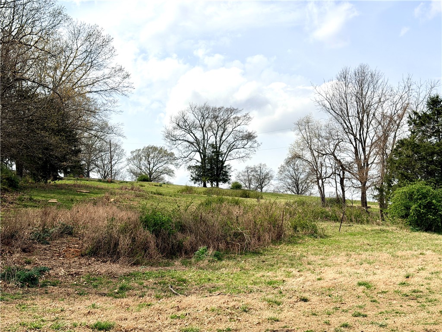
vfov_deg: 30.3
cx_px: 221
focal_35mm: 48
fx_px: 613
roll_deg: +4.1
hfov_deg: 39.7
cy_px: 166
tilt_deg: +7.2
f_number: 1.78
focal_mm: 6.76
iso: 64
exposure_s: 1/8772
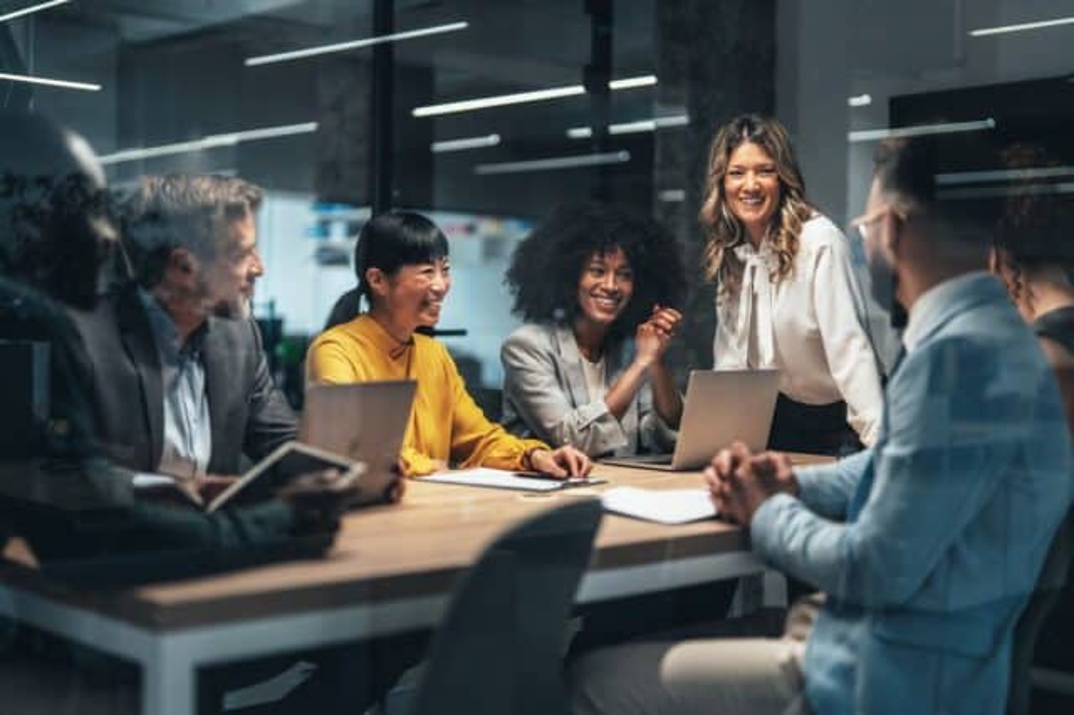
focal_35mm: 50
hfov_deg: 39.6
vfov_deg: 27.0
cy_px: 358
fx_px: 1491
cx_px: 537
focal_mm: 50
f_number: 1.2
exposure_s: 1/400
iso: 400
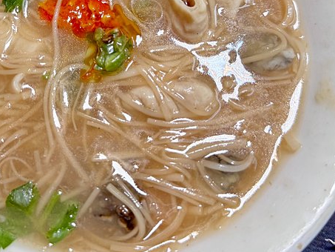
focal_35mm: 53
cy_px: 34
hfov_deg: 35.7
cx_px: 106
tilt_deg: -71.3
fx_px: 513
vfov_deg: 26.8
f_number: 1.78
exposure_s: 1/120
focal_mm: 6.76
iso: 100
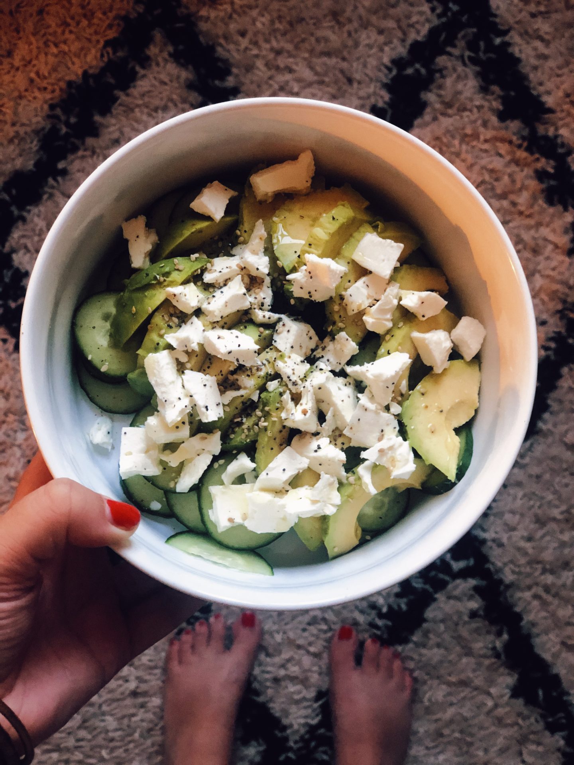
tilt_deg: -87.2
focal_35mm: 52
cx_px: 287
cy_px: 382
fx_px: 1150
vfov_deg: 36.8
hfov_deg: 28.0
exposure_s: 1/15
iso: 160
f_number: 2.4
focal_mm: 6
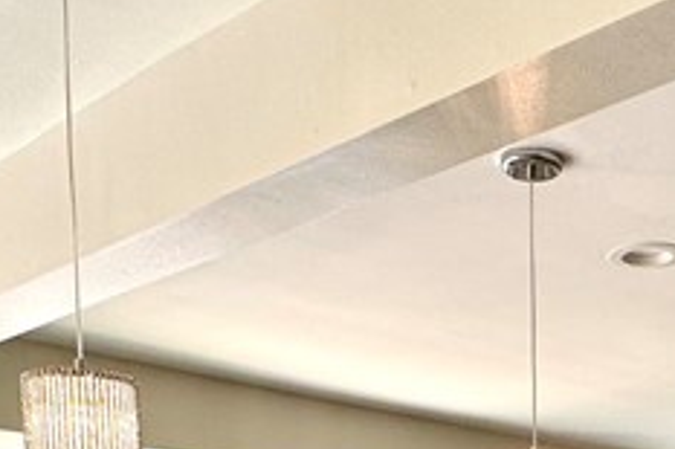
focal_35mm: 64
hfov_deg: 30.8
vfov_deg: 17.8
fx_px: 1199
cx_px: 527
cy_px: 759
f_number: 2.2
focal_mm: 2.22
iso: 80
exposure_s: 1/120
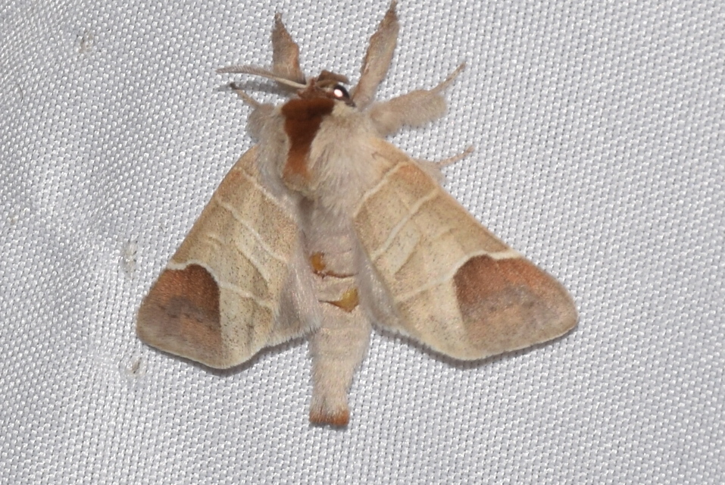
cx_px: 362
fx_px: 4233
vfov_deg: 6.6
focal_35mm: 210
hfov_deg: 9.8
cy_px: 242
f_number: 13
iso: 100
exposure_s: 1/160
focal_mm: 140
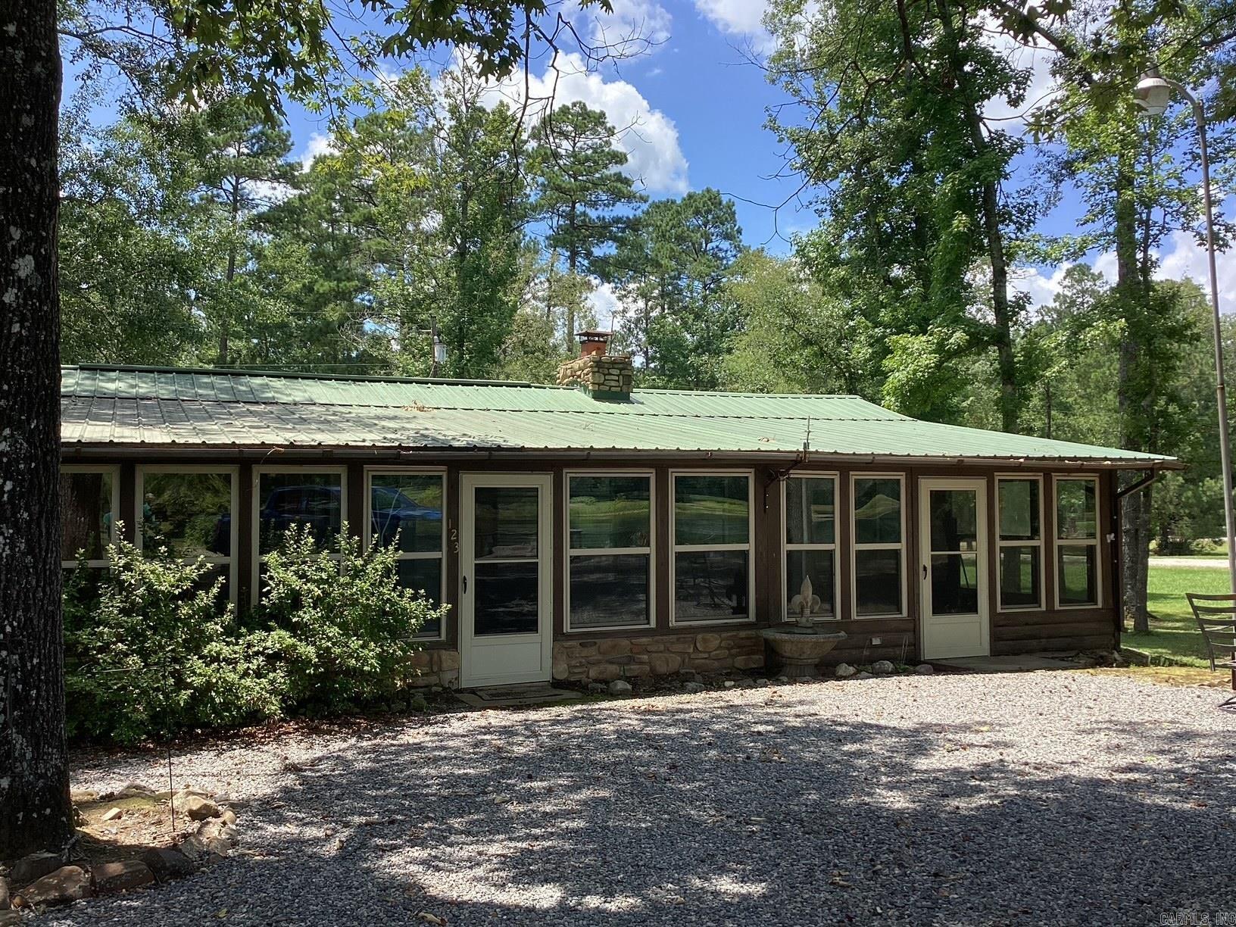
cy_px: 464
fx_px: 1107
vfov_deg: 45.4
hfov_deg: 58.4
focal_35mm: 31
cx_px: 618
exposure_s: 1/574
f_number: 2.4
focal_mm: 3.3
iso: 25
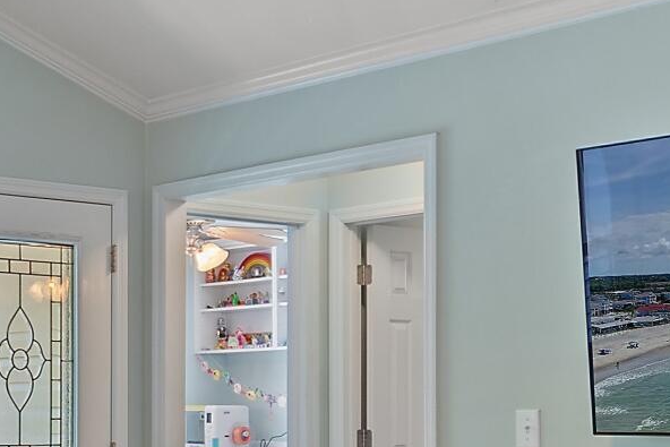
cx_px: -135
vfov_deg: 17.7
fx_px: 1415
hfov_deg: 24.2
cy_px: 412
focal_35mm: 76
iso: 100
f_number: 4.5
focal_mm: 10
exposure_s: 1/2.5
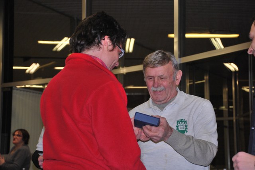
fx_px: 553
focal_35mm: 78
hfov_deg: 26.0
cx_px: 128
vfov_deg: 17.5
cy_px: 85
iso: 200
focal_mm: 52
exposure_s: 1/60
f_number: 5
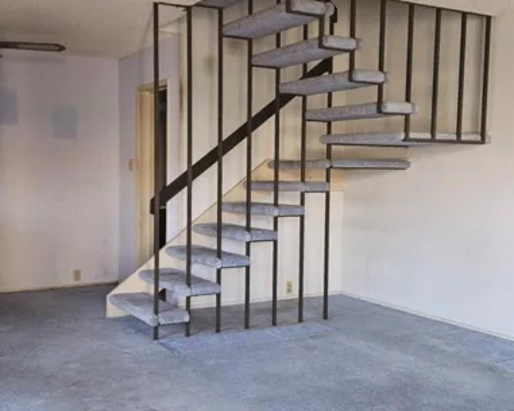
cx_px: 266
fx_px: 670
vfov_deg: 34.2
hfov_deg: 42.0
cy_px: 205
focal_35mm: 44
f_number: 1.8
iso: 100
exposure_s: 1/60
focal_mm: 5.4
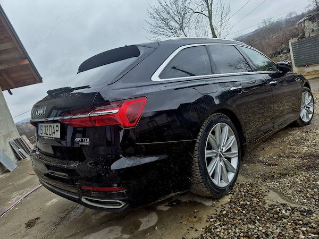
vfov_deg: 58.9
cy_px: 120
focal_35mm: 23
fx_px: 212
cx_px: 160
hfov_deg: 73.9
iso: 25
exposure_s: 1/385
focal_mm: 5.4
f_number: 1.8
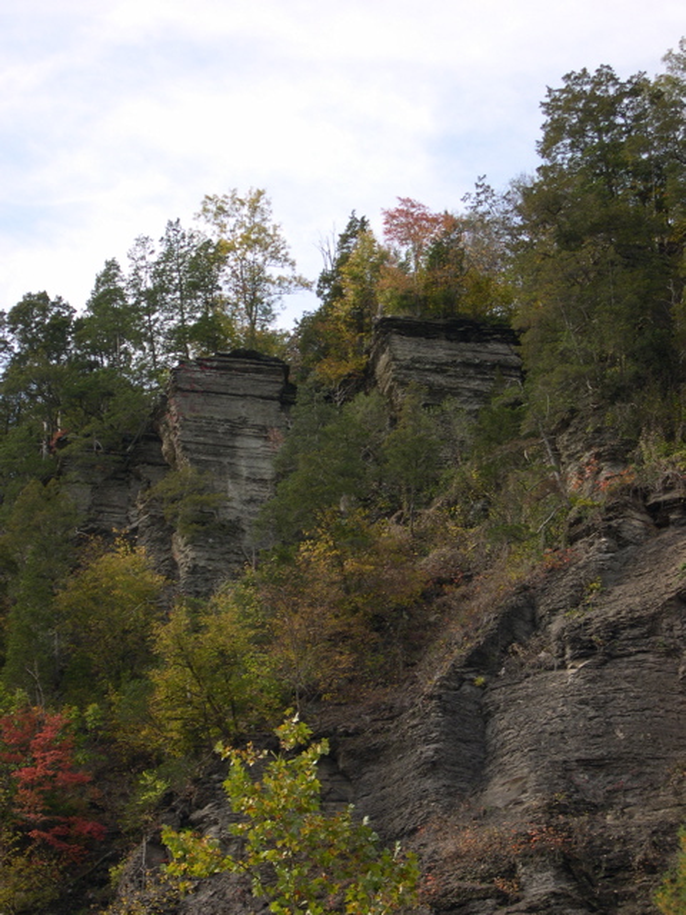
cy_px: 458
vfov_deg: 17.3
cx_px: 343
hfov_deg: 13.0
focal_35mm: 114
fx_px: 3012
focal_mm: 24
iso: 100
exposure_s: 1/181
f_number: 4.9
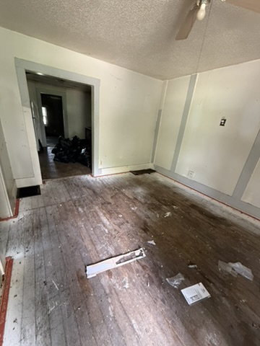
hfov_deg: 85.7
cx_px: 130
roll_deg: -7.8
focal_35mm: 14
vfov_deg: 102.1
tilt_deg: -20.4
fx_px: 140
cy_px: 173
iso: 400
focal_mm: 2.22
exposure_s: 1/60
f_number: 2.2
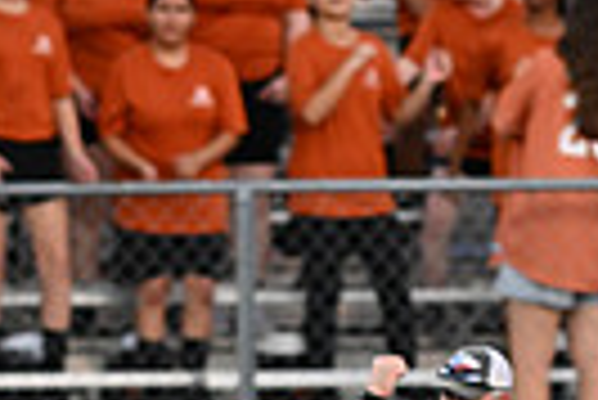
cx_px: 382
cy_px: 681
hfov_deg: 1.6
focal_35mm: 1309
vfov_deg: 1.1
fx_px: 21767
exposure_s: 1/1600
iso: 3200
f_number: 2.8
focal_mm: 300
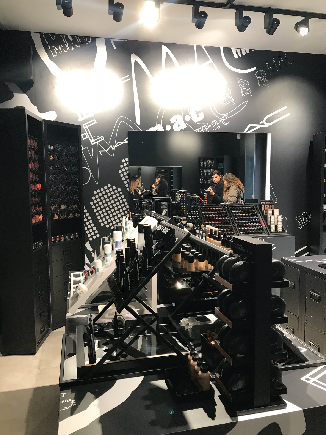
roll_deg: +1.0
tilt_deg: -5.0
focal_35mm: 28
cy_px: 218
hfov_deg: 49.7
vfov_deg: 63.4
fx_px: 352
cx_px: 163
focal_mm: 3.99
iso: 32
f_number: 1.8
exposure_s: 1/33
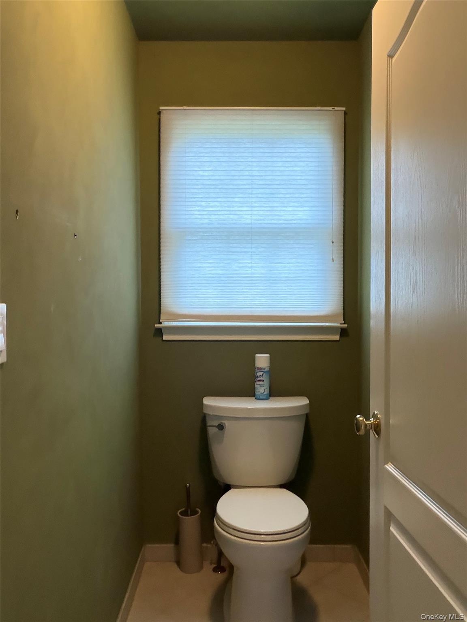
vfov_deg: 60.0
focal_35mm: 30
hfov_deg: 46.8
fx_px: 540
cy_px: 311
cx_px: 234
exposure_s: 1/60
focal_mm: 2.71
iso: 250
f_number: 1.9
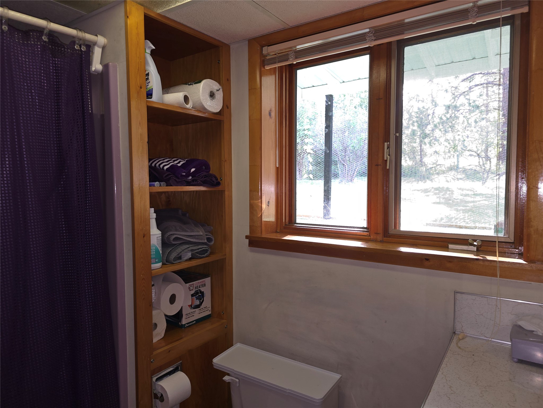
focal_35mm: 23
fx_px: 361
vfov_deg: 58.9
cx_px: 272
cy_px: 204
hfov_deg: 73.9
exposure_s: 1/40
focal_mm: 6.3
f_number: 1.7
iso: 100
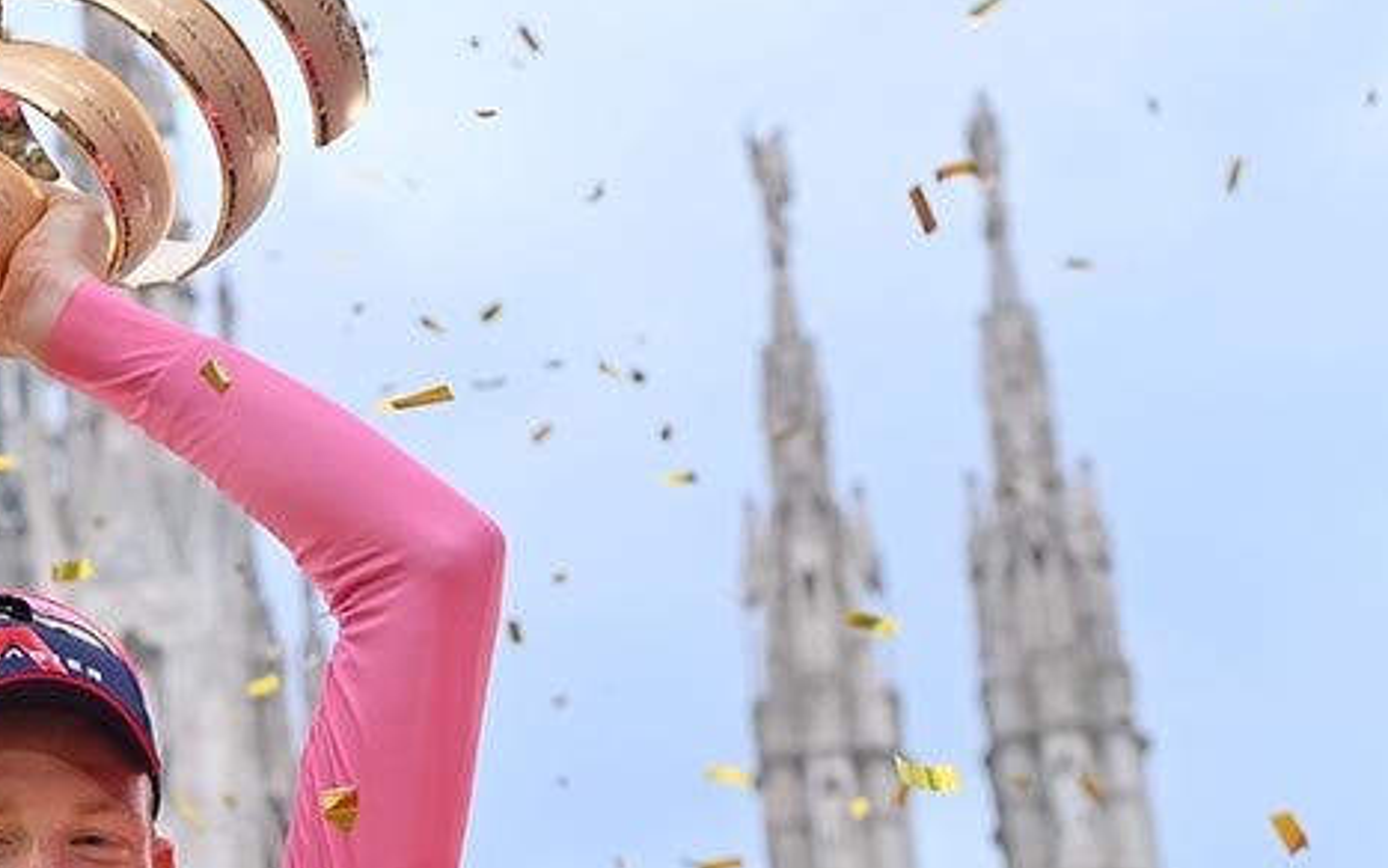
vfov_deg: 8.6
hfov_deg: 13.3
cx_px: -377
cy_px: 725
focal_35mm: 152
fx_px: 5750
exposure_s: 1/400
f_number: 4.5
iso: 2000
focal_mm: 58
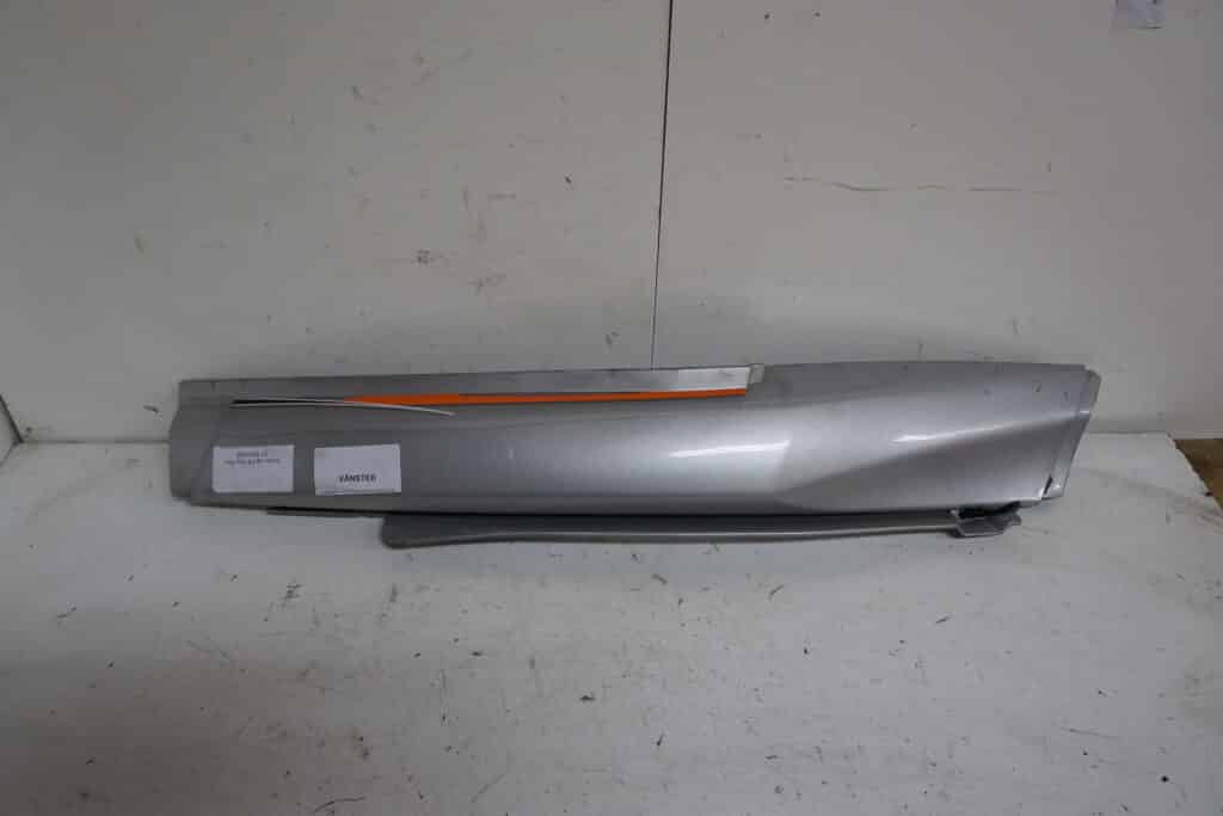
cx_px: 612
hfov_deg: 67.4
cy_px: 408
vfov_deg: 47.9
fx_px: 917
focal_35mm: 27
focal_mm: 18
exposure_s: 1/60
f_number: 5
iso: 1000
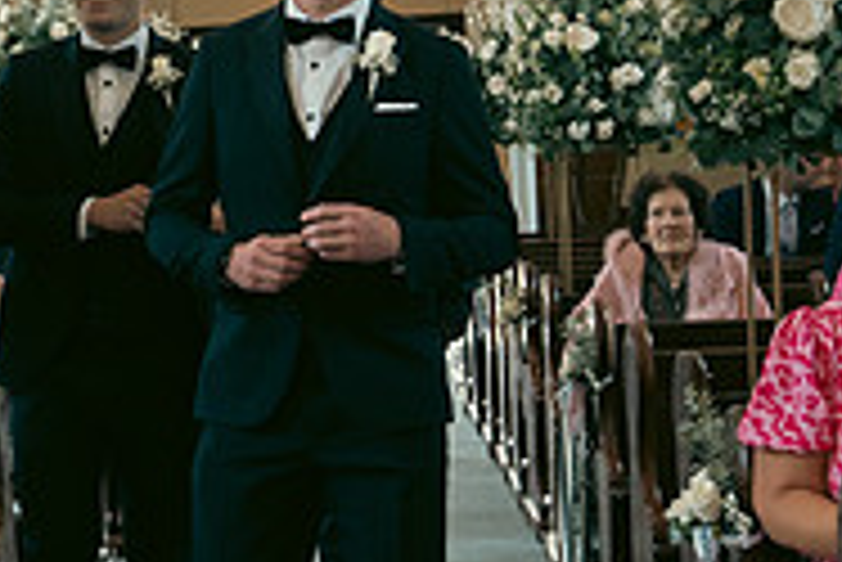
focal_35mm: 115
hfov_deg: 17.7
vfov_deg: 11.9
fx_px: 2692
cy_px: 223
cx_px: 203
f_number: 3.5
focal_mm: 37
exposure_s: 1/250
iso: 1600
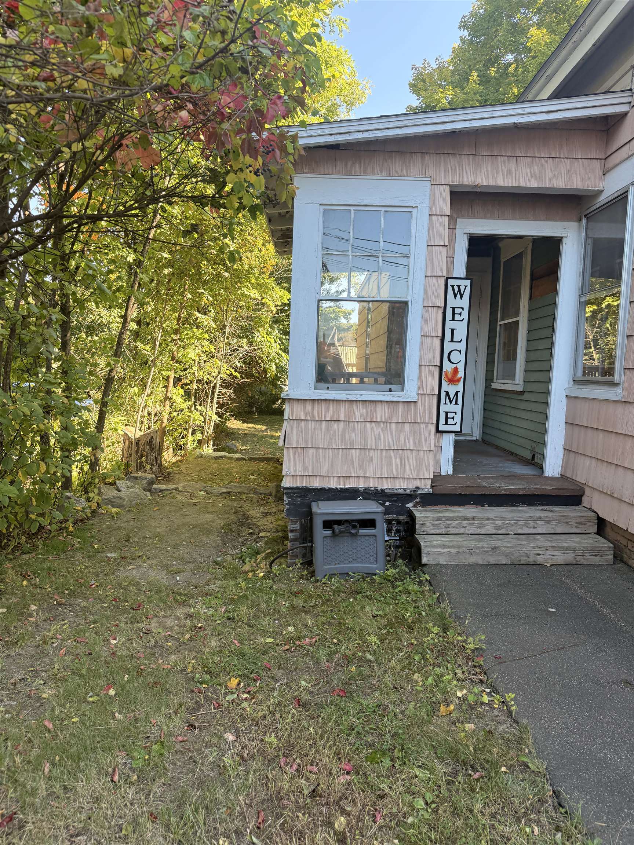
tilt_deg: -3.1
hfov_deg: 56.8
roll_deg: -2.5
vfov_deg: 71.6
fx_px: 586
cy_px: 422
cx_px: 317
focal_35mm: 24
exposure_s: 1/412
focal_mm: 6.76
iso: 100
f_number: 1.78
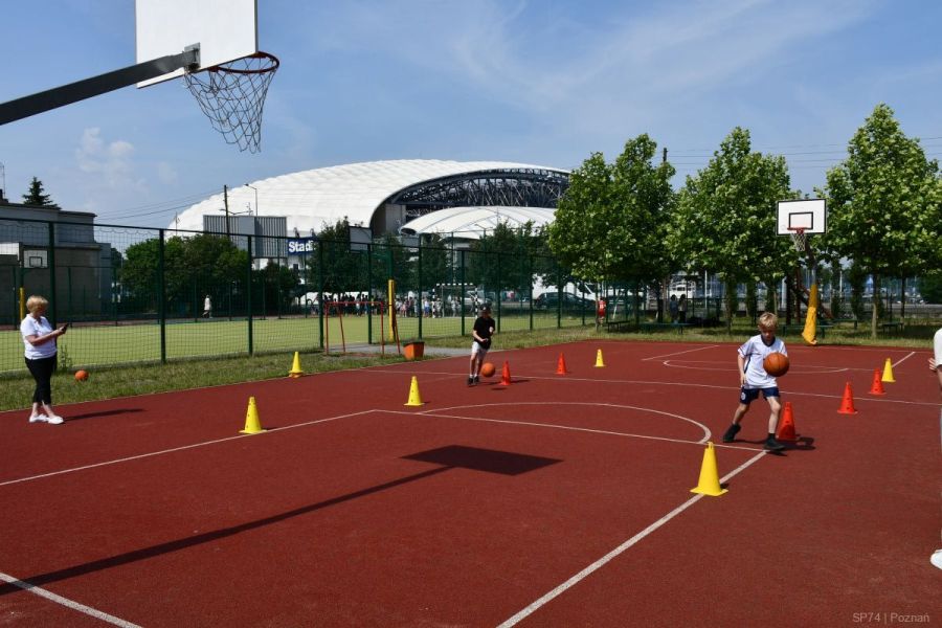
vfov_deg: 43.6
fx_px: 785
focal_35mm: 30
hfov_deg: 61.9
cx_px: 471
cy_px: 314
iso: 100
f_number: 9
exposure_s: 1/320
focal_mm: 20
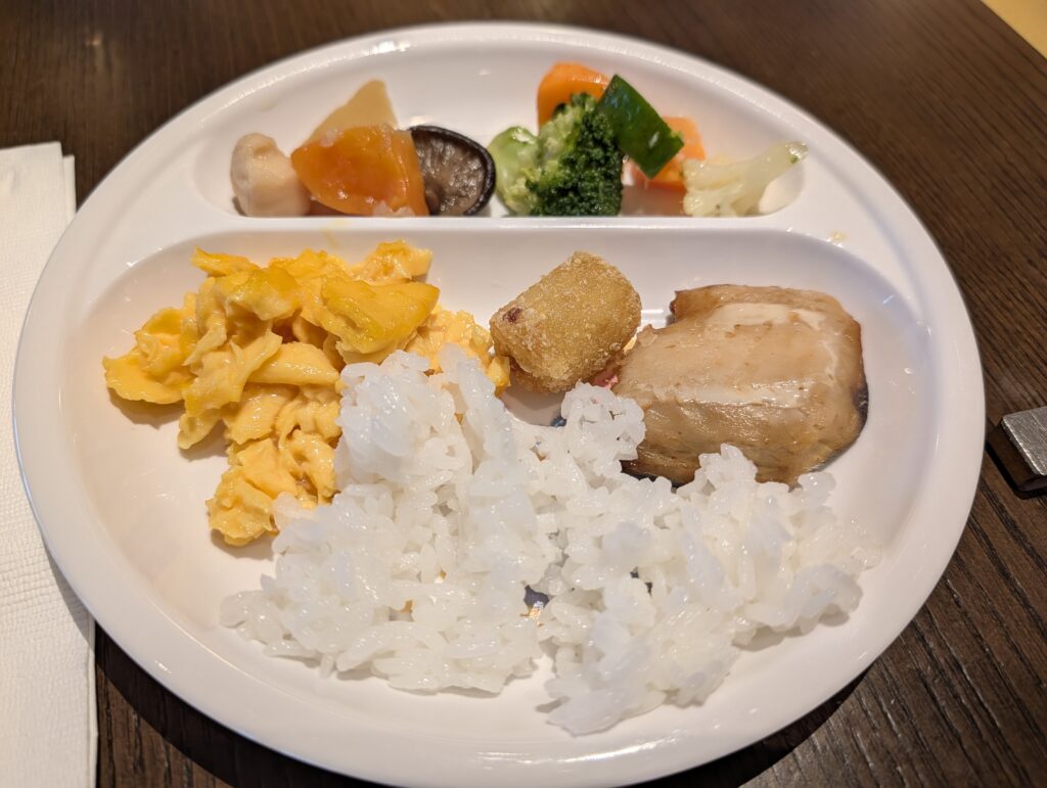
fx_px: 727
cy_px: 394
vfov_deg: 56.9
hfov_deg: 71.5
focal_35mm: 24
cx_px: 524
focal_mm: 6.9
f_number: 1.68
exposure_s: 1/100
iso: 30
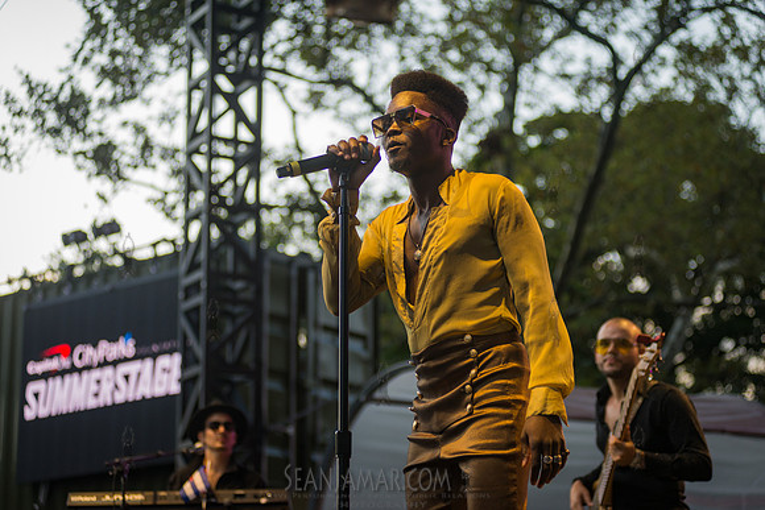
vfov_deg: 17.1
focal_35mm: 80
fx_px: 1700
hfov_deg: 25.4
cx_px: 382
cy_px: 255
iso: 640
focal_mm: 80
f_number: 3.2
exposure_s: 1/800
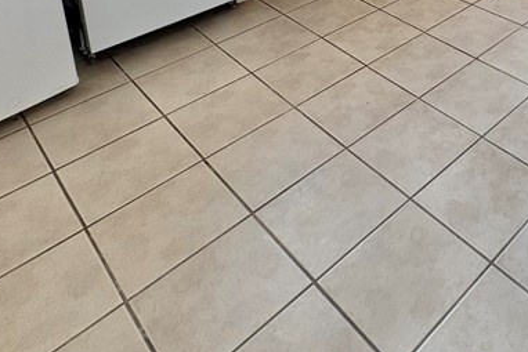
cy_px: -163
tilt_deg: -11.6
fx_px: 572
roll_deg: +0.6
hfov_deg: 43.5
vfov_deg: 26.1
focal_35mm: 39
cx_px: 510
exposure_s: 1/120
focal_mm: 2.22
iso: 125
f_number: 2.2
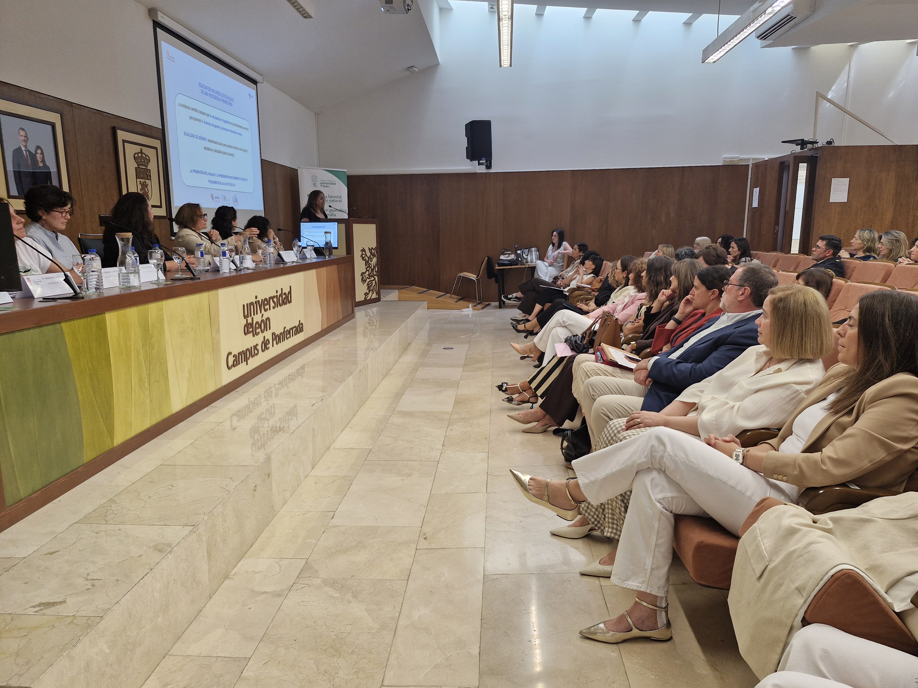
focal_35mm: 23
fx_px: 610
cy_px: 344
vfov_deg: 58.9
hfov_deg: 73.9
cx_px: 459
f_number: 1.8
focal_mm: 5.54
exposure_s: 1/100
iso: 125
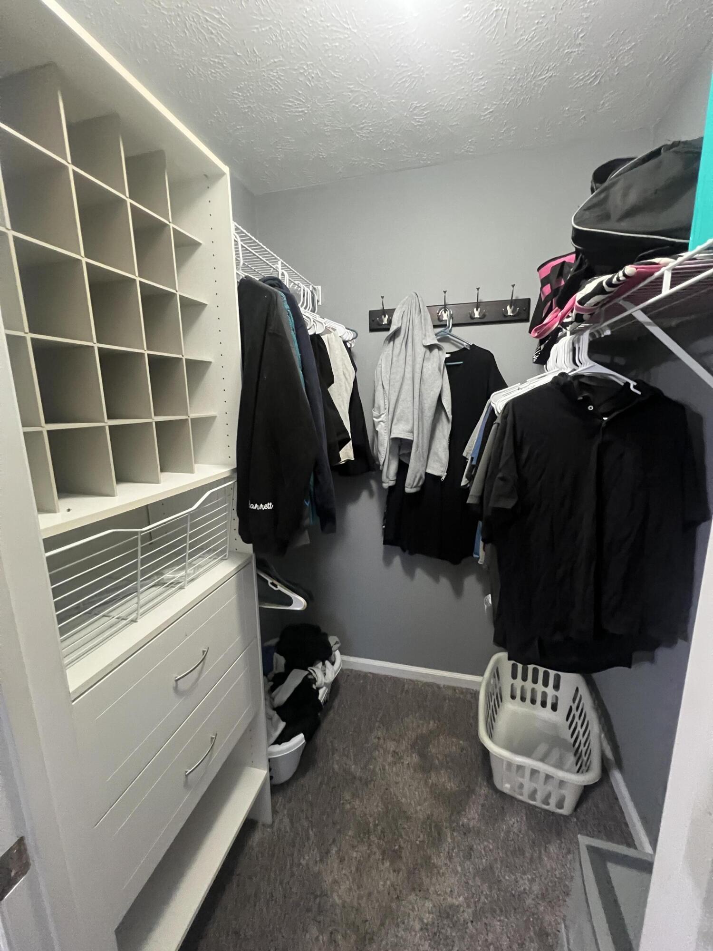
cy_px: 476
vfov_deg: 106.2
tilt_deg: -9.7
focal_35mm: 13
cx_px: 356
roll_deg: +0.3
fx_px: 357
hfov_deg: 89.9
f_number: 1.8
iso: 1000
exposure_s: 1/60
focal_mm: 1.57
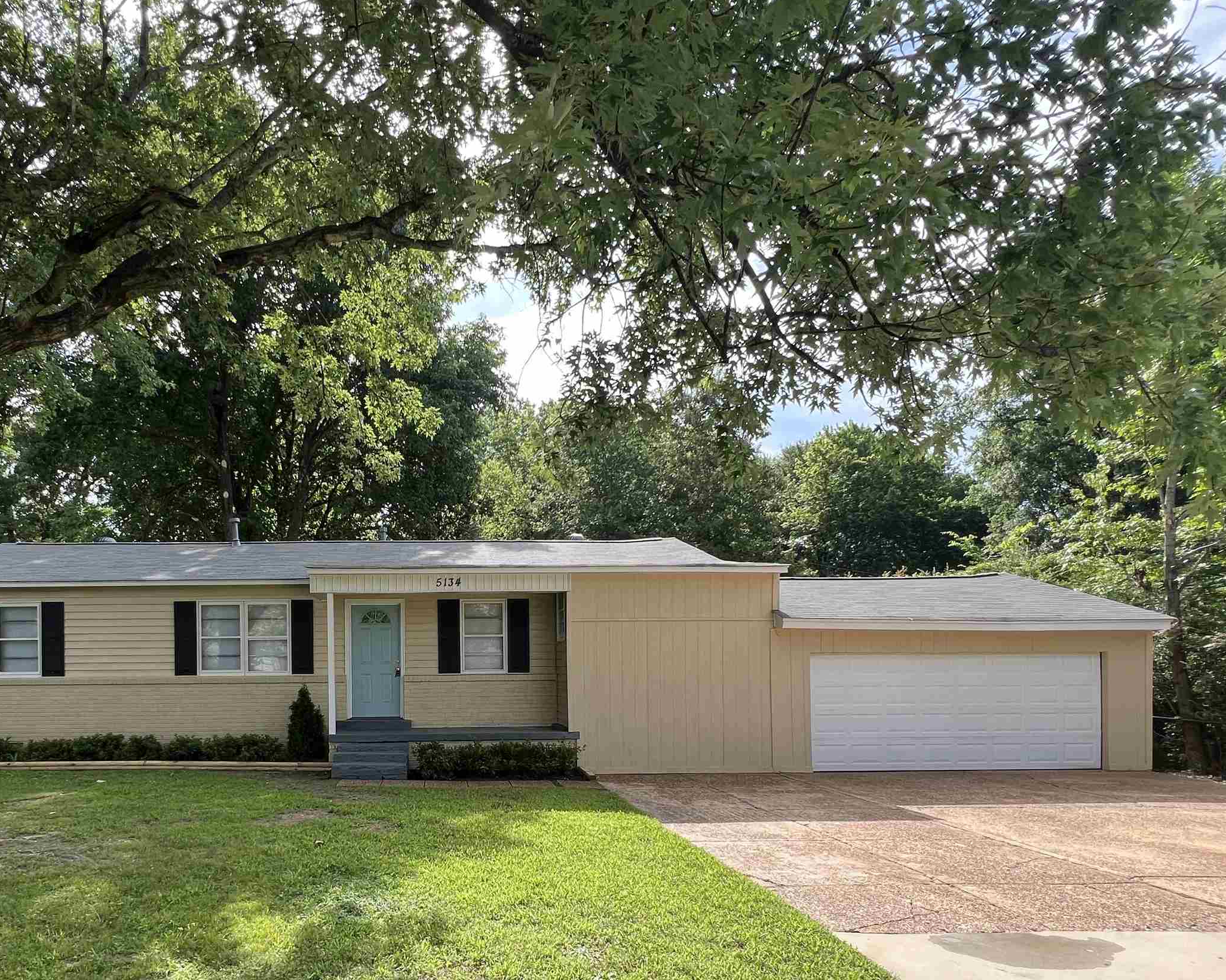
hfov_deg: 81.2
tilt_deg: -0.8
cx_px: 437
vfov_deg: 68.5
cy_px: 665
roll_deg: +0.6
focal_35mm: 19
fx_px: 689
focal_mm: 1.57
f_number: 1.8
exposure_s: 1/451
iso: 32
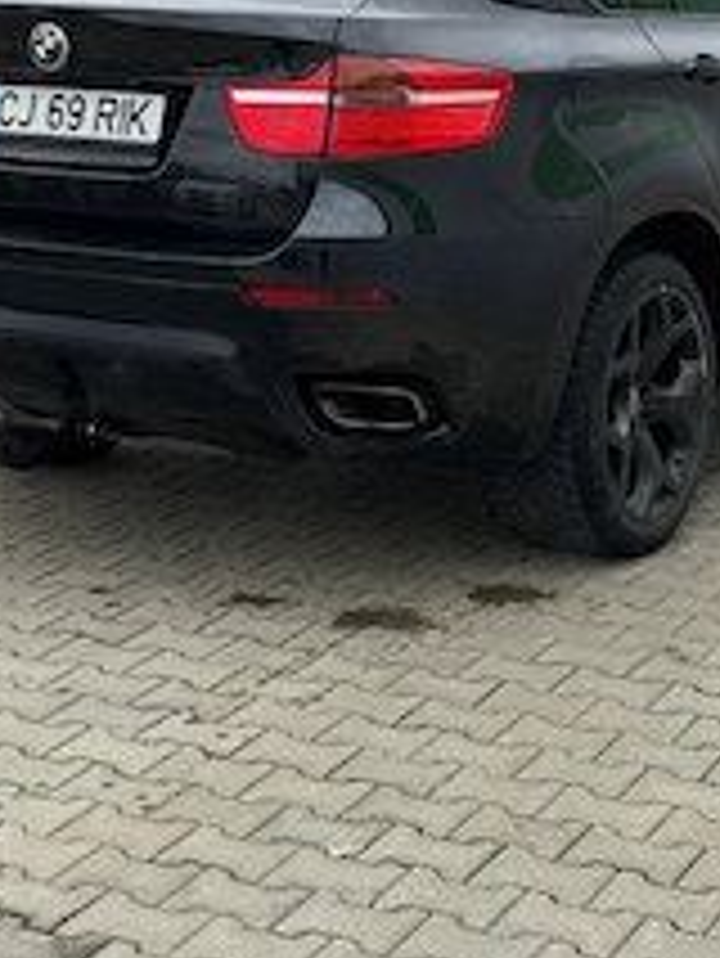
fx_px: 2493
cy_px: 162
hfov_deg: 16.4
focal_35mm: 90
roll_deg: -0.2
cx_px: 436
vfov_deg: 21.4
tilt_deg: -8.1
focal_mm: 6.76
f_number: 1.78
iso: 64
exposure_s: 1/1100
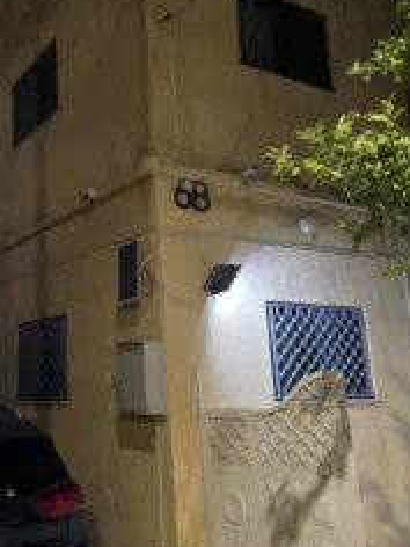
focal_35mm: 39
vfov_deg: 47.6
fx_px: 616
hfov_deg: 35.4
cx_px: 69
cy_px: 225
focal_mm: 6.3
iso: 1600
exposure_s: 1/25.6
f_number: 1.7
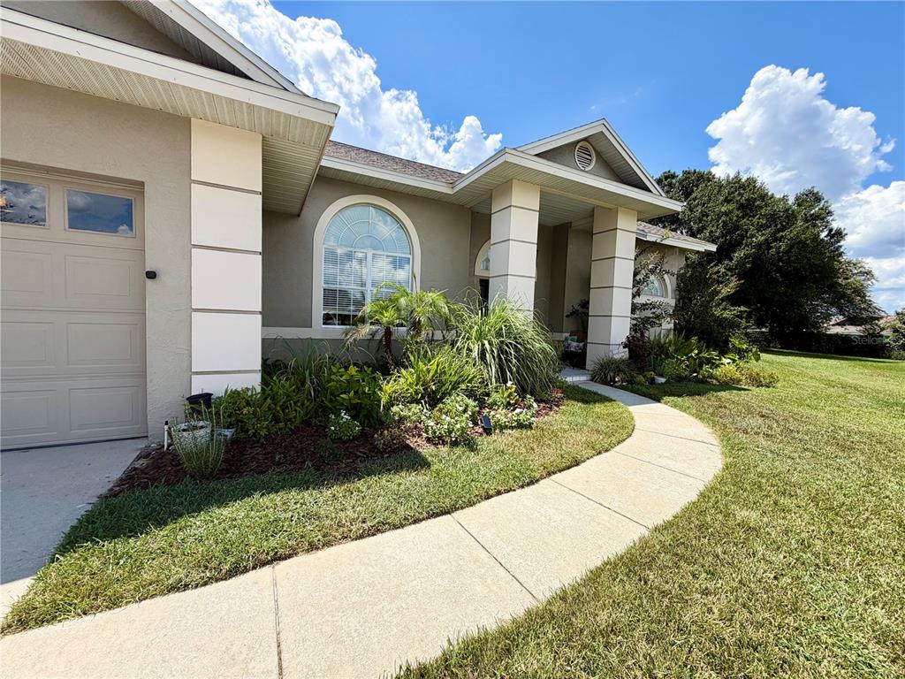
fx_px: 366
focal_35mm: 14
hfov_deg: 102.1
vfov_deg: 85.7
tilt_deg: -1.8
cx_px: 452
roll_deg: -1.8
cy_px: 340
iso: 20
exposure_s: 1/770
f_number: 2.2
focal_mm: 2.22
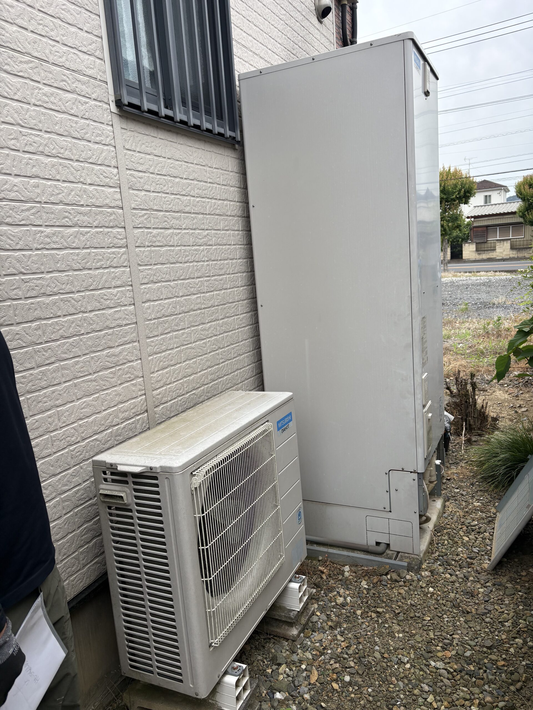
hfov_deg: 53.1
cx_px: 266
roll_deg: +3.8
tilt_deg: -8.9
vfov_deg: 67.3
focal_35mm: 26
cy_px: 355
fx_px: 534
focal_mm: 5.96
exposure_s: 1/1287
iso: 50
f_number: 1.6
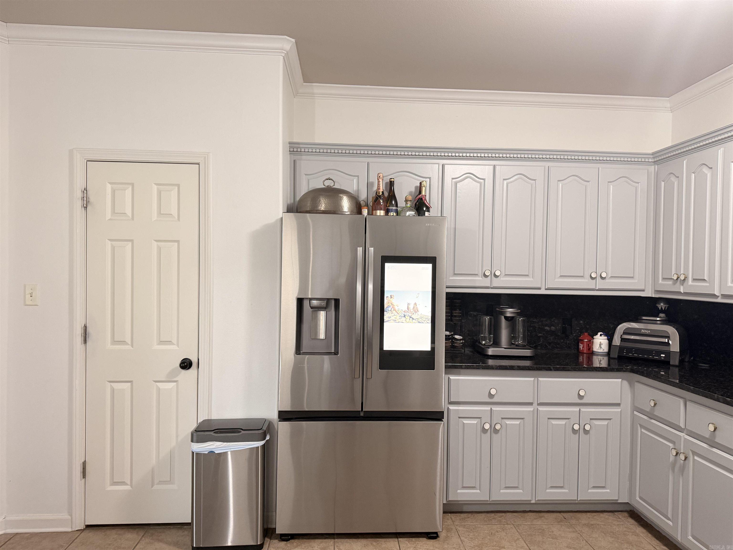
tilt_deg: +0.1
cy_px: 275
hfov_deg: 71.6
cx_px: 366
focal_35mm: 24
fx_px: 508
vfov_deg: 56.8
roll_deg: -0.8
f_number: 1.78
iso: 250
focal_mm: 6.76
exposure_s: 1/60
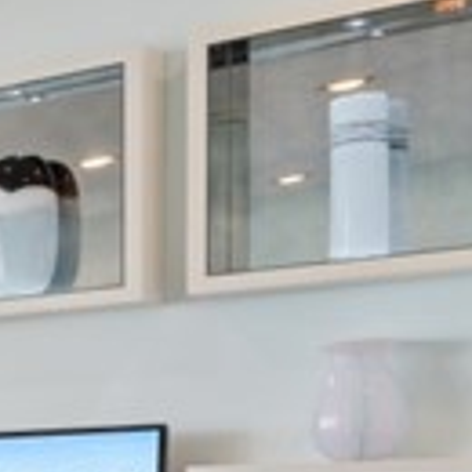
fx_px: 1712
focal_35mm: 111
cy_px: 545
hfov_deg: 10.4
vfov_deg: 15.2
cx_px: -1002
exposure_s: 1/30
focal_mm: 20
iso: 200
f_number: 7.1
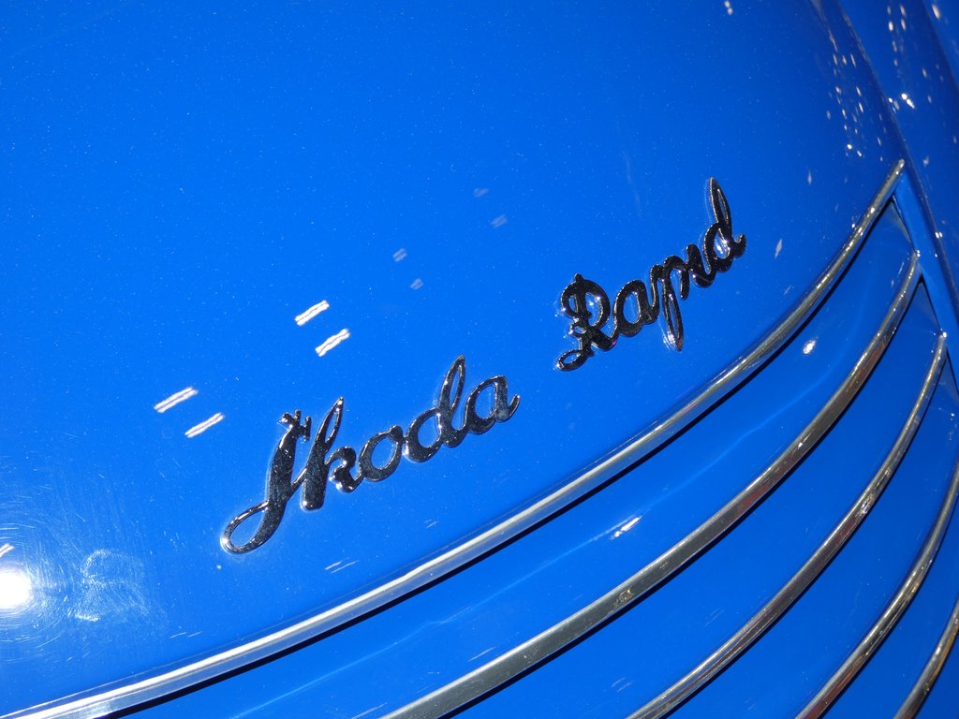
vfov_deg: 23.3
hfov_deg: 30.7
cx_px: 480
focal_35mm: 63
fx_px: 1745
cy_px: 360
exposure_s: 1/60
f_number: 4.2
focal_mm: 11.3
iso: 100
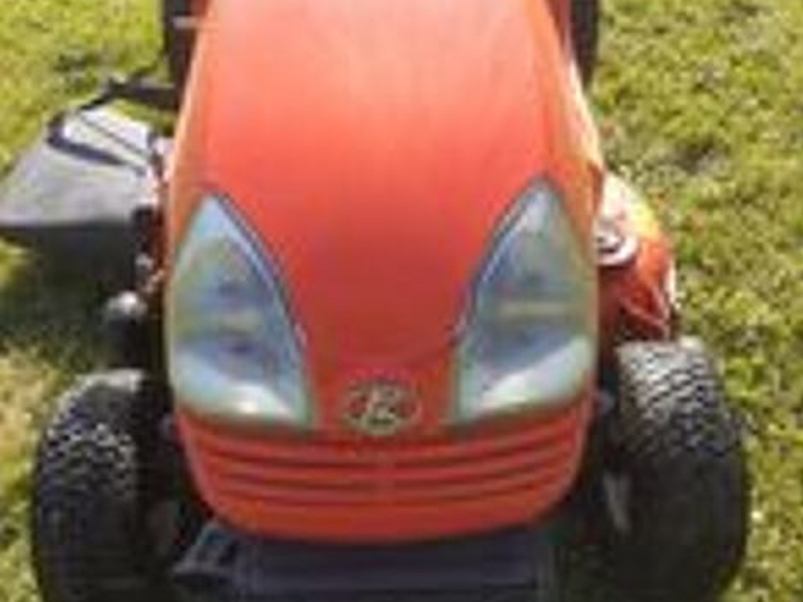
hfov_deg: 50.1
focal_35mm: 37
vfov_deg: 38.3
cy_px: 215
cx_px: 411
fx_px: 858
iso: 40
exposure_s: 1/922
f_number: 1.9
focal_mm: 3.6
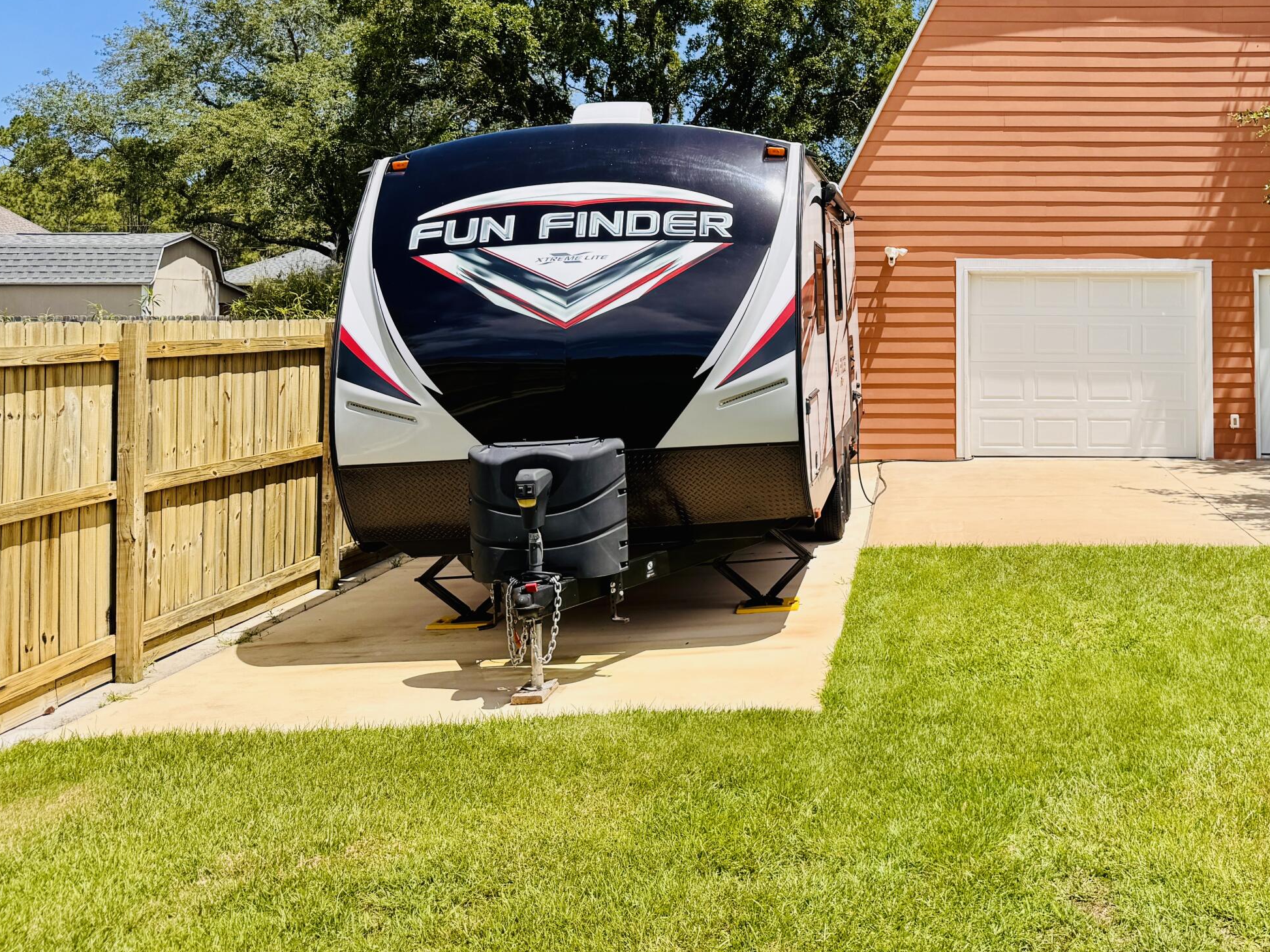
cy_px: 247
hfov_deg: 48.0
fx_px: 1357
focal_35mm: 37
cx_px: 970
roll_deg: +0.3
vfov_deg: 37.8
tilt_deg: +2.5
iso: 80
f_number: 1.78
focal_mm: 6.76
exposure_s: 1/3802
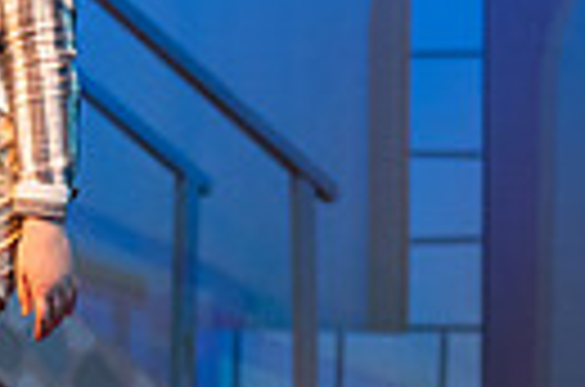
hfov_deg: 5.2
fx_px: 6241
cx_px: -652
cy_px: 99
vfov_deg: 3.6
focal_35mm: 385
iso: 900
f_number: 2.8
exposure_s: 1/250
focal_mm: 86
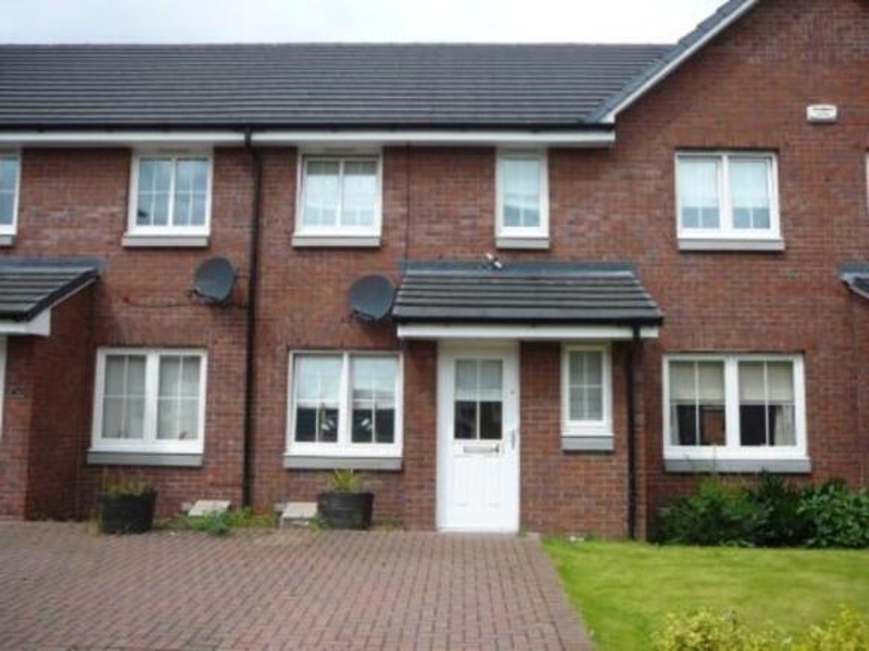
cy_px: 326
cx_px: 434
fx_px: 878
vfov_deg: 40.7
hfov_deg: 52.6
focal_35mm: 35
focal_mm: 5.2
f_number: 2.8
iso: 80
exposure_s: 1/800
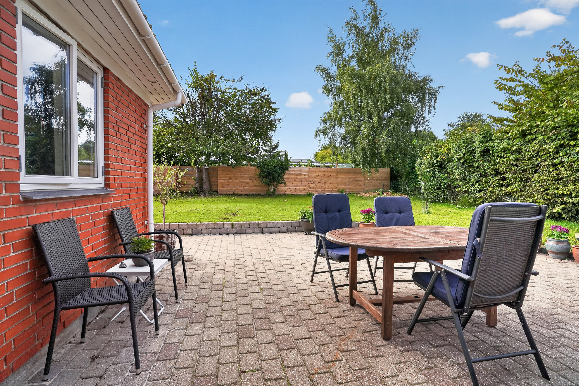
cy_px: 193
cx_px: 290
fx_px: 273
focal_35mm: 17
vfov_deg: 70.4
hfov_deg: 93.3
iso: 400
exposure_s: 1/320
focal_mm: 17
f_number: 9
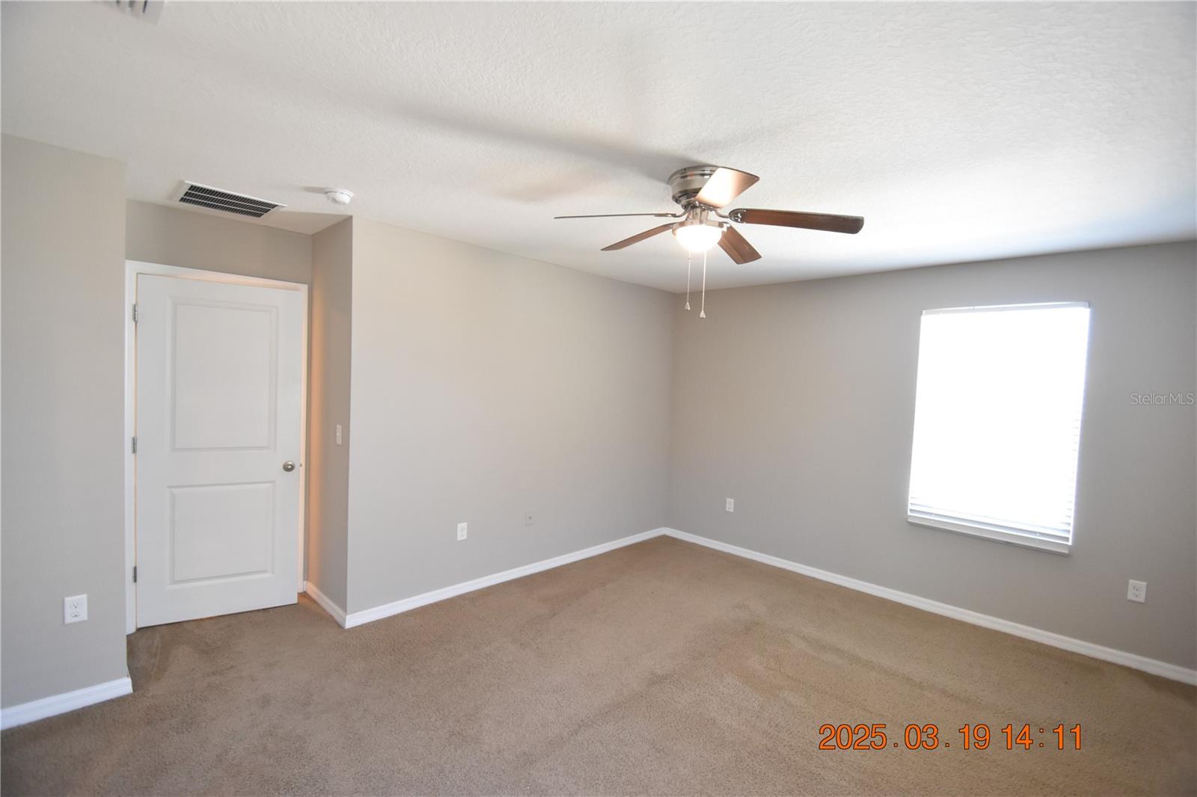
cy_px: 398
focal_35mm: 15
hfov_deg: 100.4
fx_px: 499
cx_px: 598
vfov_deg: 77.3
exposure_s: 1/60
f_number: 3.5
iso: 1800
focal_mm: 10
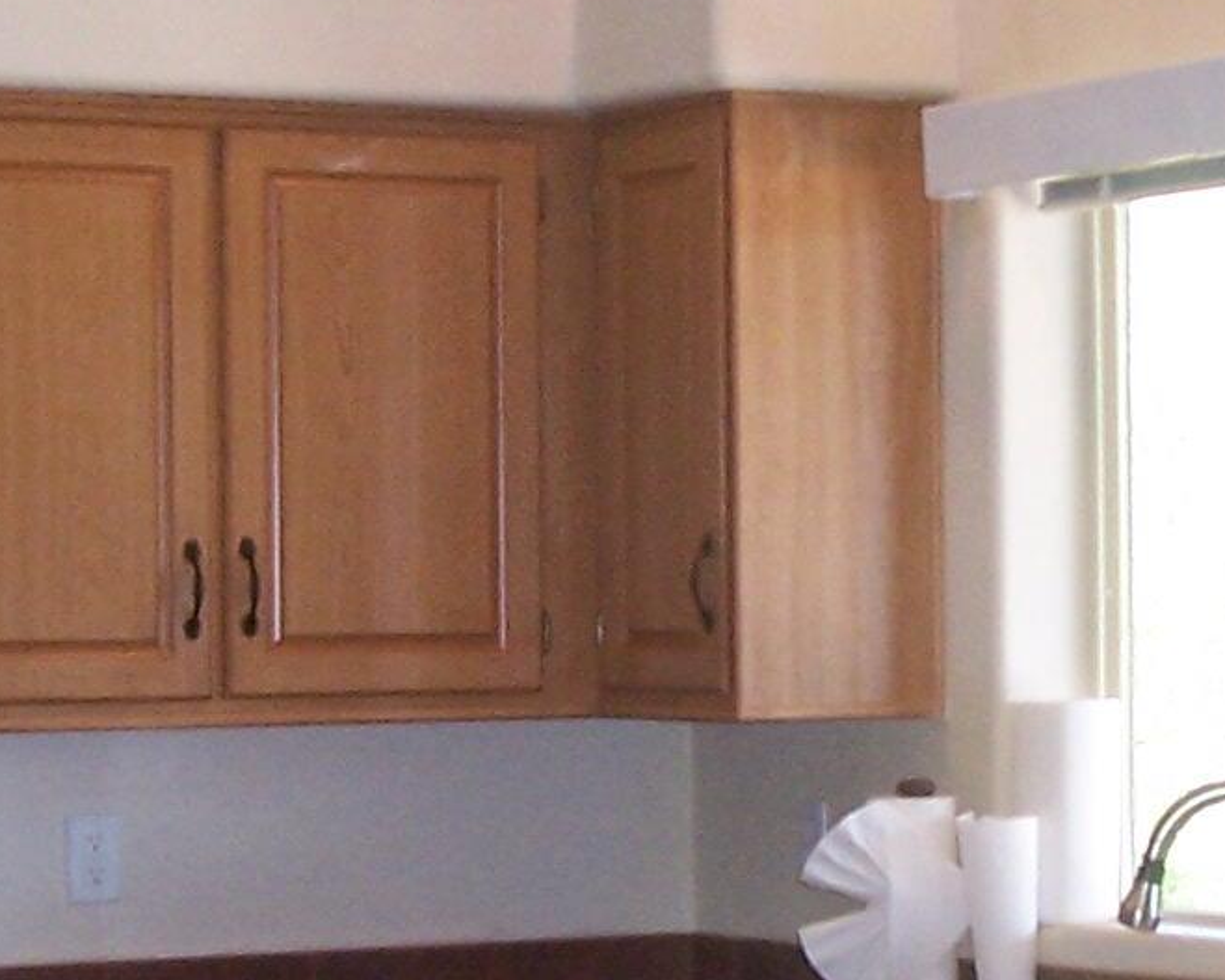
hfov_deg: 14.8
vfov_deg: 11.9
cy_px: 655
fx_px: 4676
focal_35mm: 129
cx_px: 1000
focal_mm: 5.6
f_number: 2.7
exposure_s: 1/60
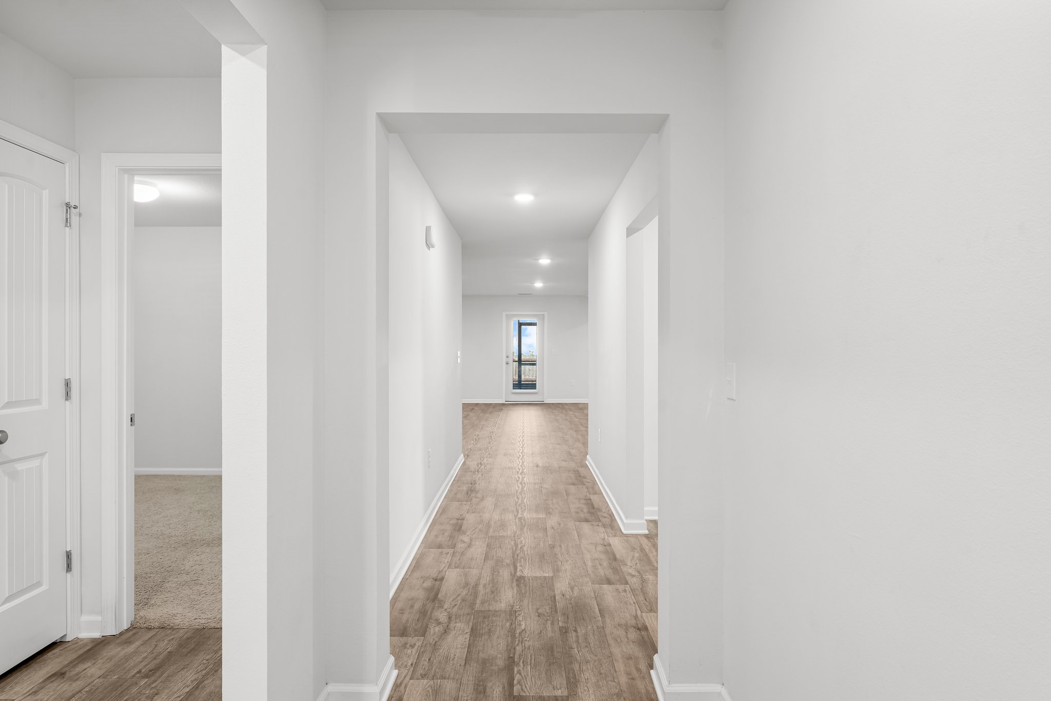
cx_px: 526
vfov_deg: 60.0
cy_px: 350
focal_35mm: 21
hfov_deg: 81.7
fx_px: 607
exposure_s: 1/5
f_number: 8
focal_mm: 20.8
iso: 400
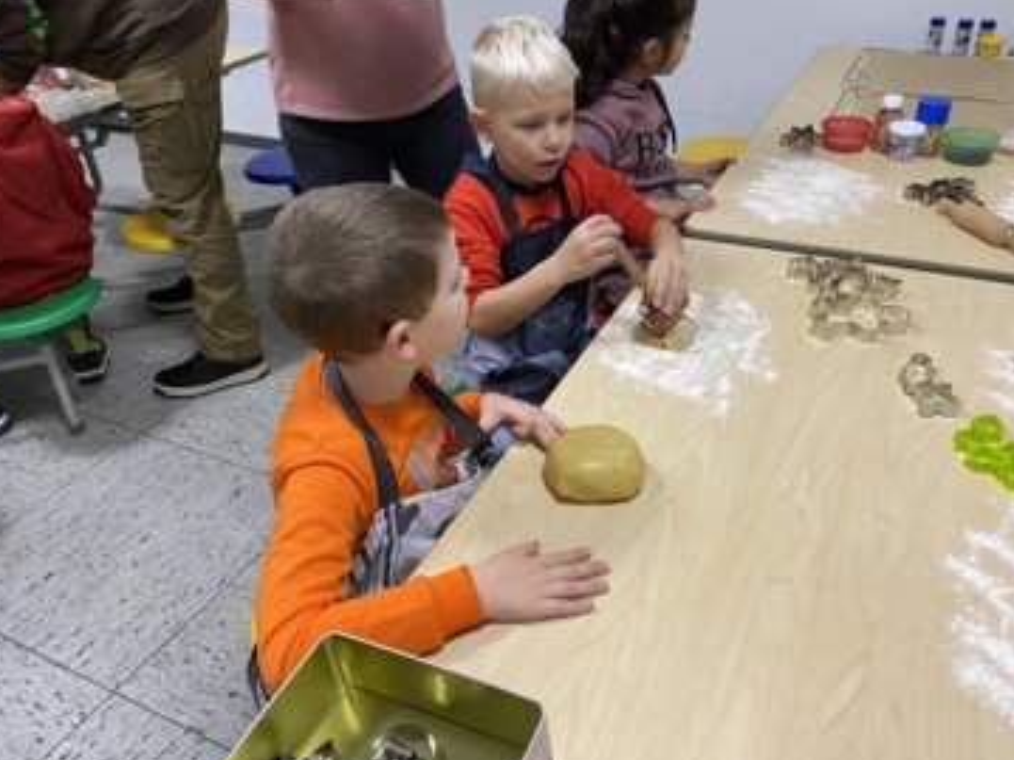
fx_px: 849
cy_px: 367
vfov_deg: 48.2
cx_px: 545
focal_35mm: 29
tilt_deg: -33.2
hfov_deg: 61.6
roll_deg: +2.2
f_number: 1.8
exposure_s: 1/50
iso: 125
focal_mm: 4.25
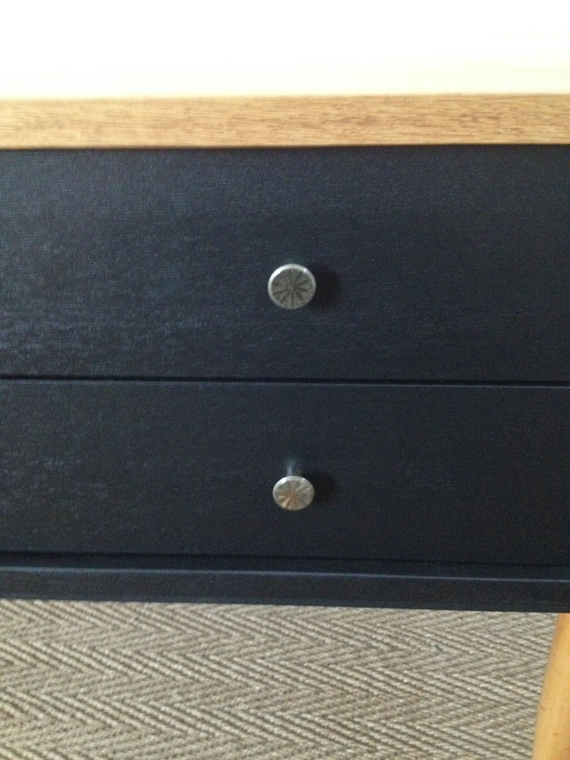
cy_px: 380
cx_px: 285
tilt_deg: -27.2
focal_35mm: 35
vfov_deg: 52.6
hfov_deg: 40.7
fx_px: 768
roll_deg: +0.3
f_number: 2.4
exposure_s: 1/15
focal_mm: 4.28
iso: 800
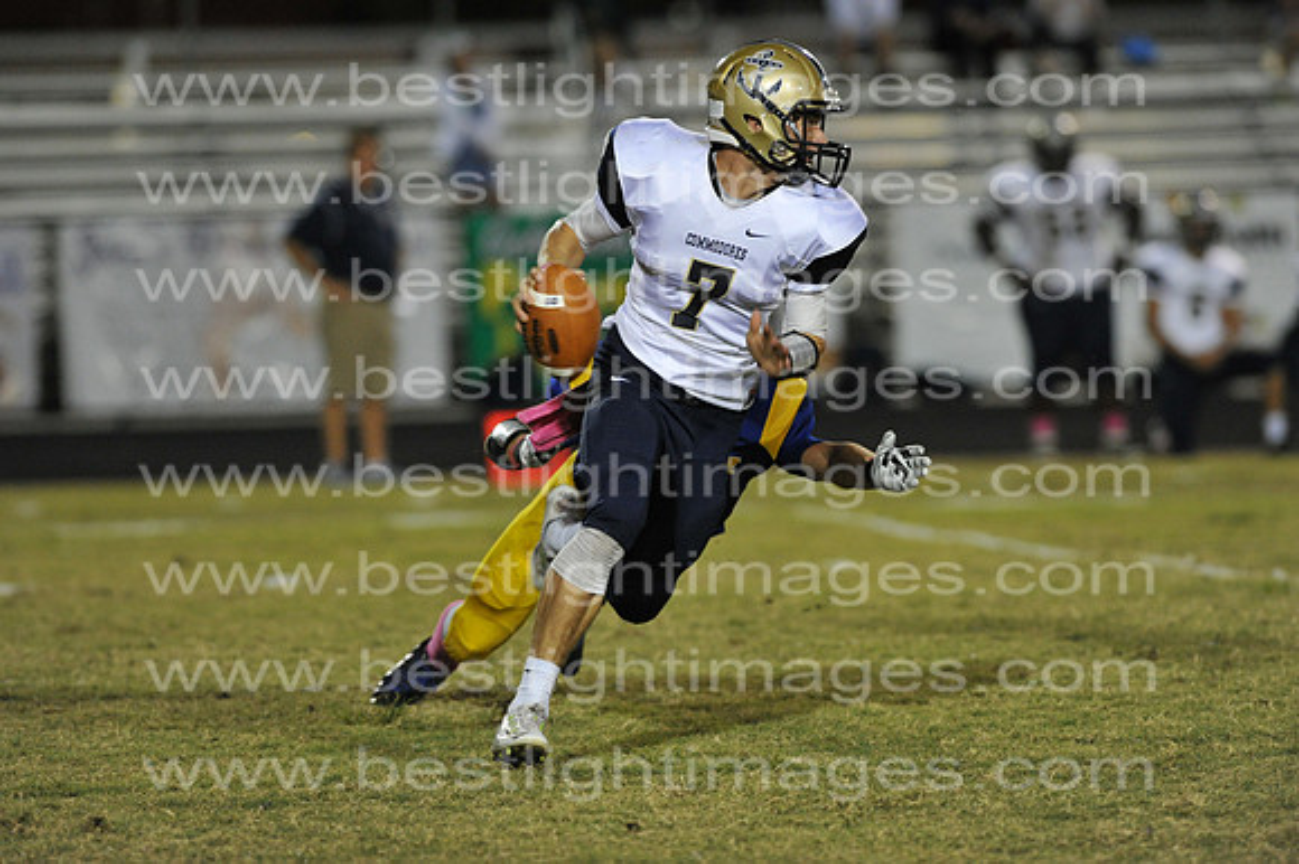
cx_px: 650
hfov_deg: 6.9
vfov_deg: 4.6
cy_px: 432
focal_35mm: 300
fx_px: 10818
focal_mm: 300
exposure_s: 1/500
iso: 5000
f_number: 4
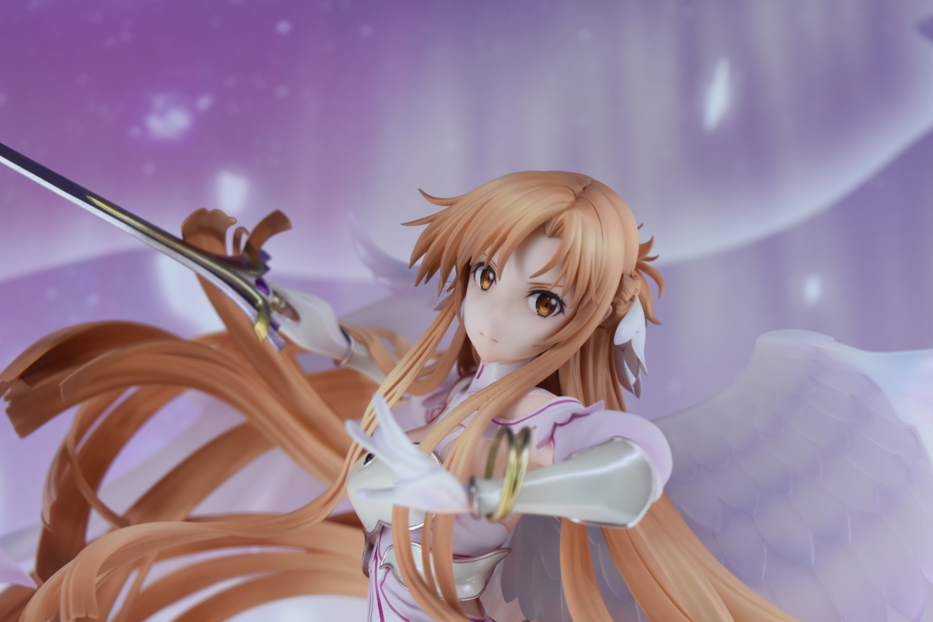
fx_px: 2138
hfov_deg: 24.6
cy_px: 311
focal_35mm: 82
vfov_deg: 16.6
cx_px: 466
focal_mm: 55
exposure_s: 1/160
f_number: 8
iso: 640
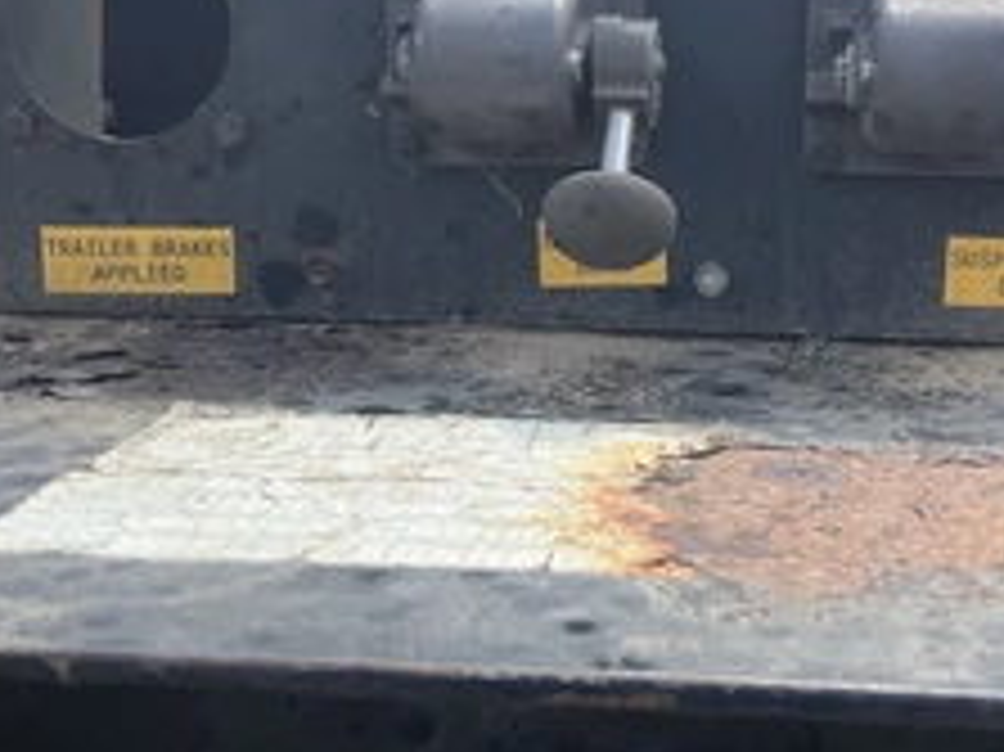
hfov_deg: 36.5
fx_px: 1507
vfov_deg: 27.6
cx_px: 662
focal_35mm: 52
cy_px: 180
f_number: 1.8
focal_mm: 3
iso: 25
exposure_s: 1/1279
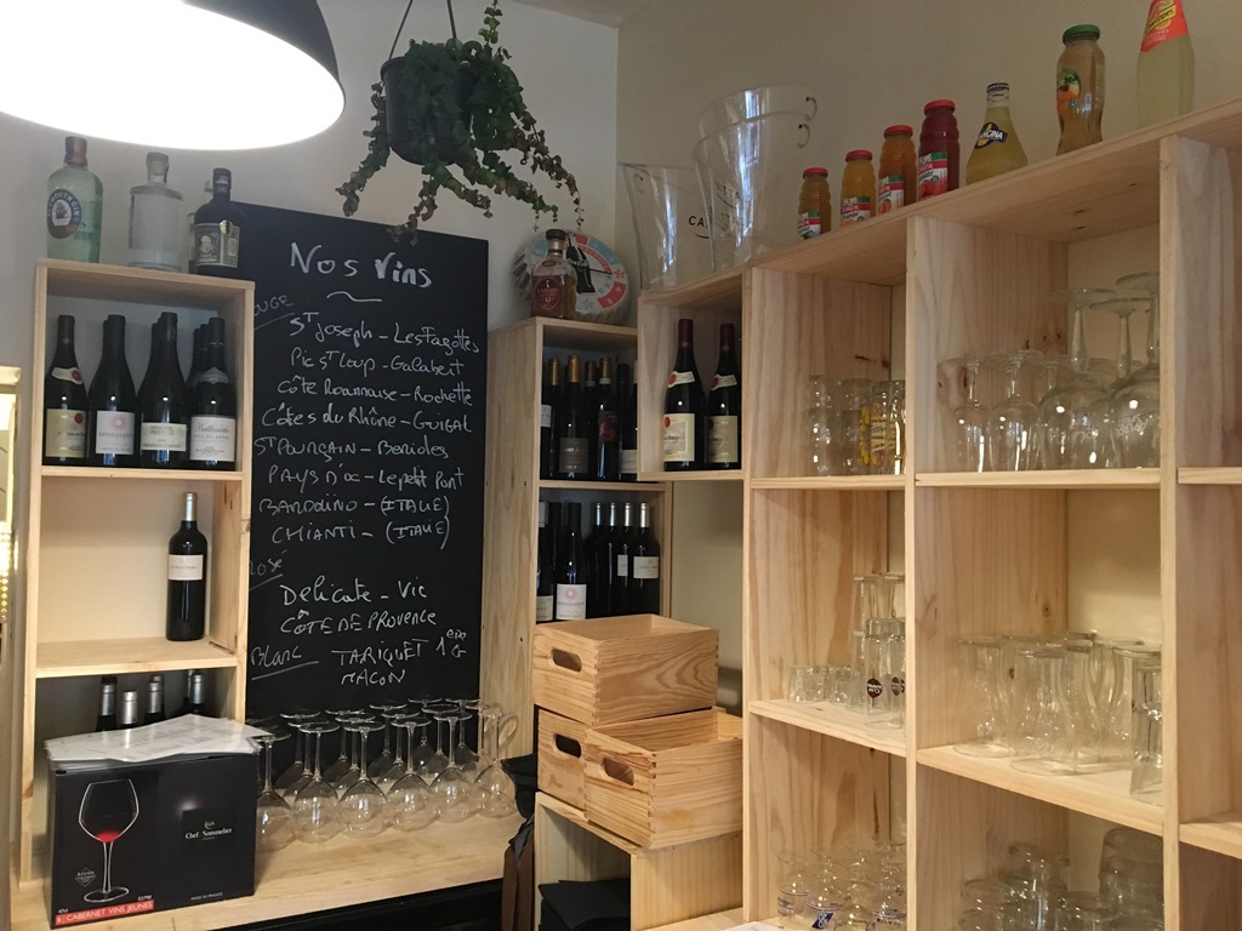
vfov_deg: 48.2
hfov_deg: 61.7
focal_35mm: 29
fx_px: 1041
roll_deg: -1.1
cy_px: 466
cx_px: 621
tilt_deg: +1.6
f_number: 2.2
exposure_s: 1/25
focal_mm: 4.15
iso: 200
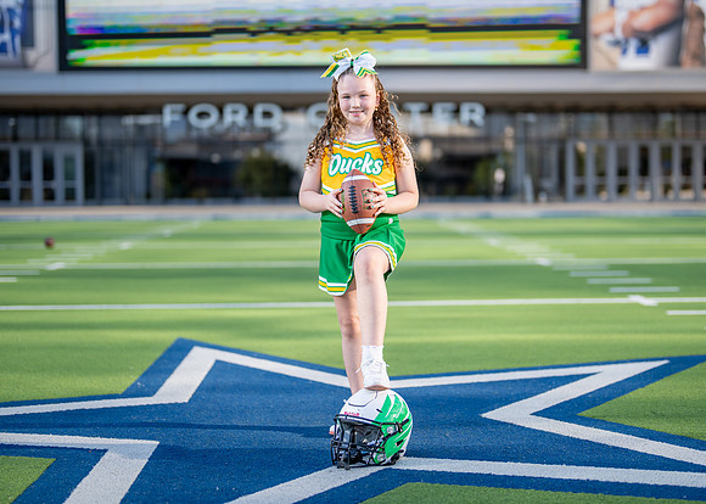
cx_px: 380
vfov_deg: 23.5
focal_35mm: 60
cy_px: 231
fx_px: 1210
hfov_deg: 32.5
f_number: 1.2
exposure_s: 1/3200
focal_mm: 50
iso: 100
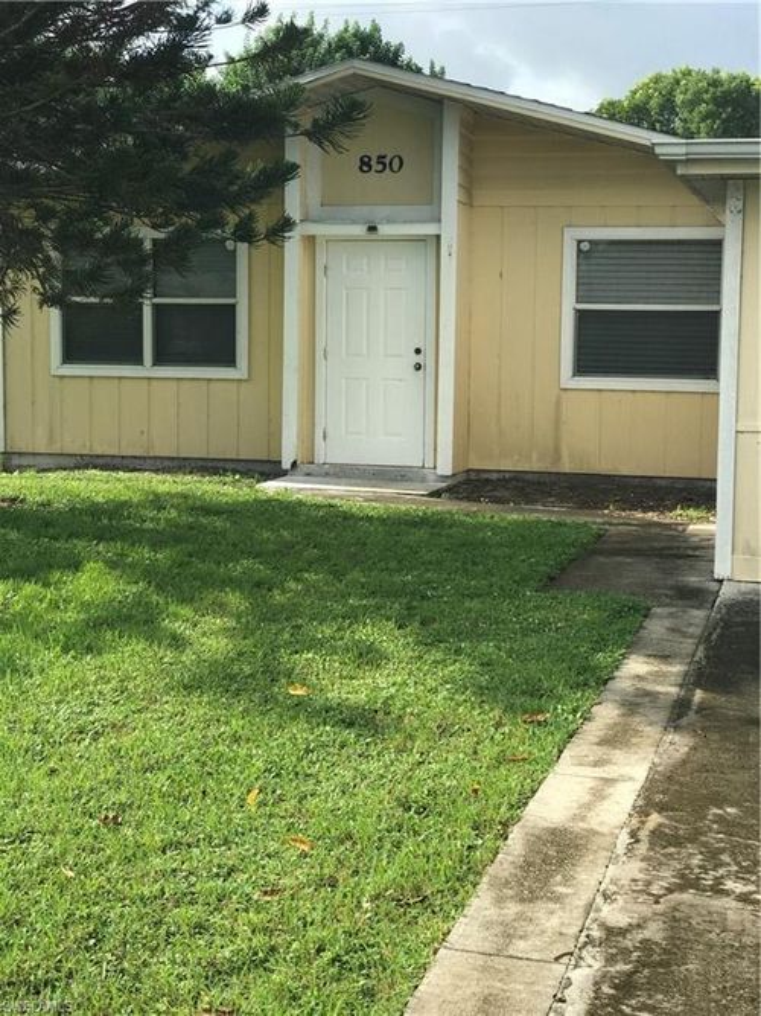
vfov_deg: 33.8
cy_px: 508
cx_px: 380
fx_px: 1671
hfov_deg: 25.7
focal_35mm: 57
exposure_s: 1/577
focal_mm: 6.6
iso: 20
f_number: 2.8
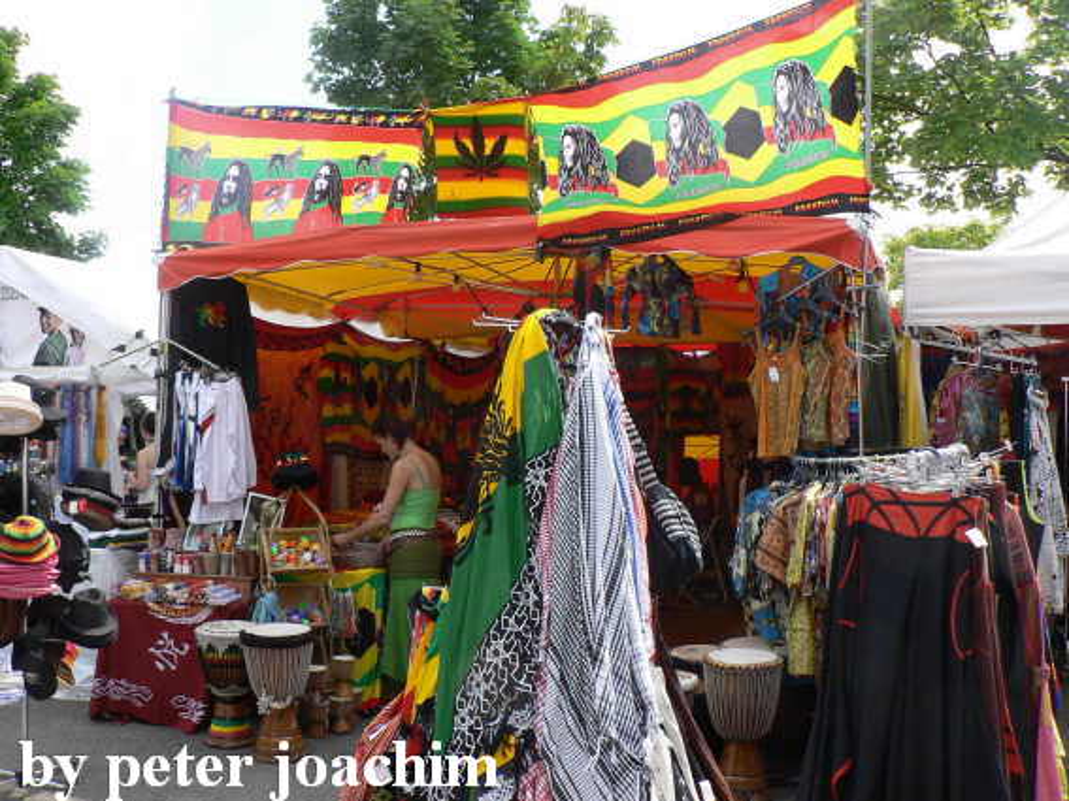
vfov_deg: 40.7
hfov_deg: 52.6
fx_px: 1081
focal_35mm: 35
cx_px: 534
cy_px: 400
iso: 64
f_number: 4
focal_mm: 6
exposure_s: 1/200
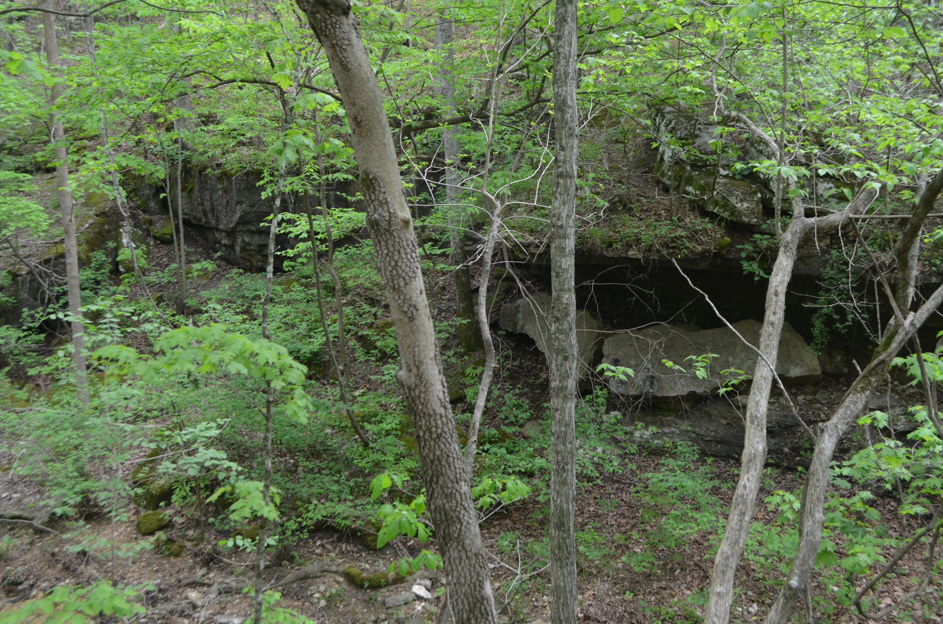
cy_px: 312
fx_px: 941
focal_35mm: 36
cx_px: 472
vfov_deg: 36.7
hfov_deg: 53.2
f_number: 5.6
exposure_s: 1/125
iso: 360
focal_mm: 24
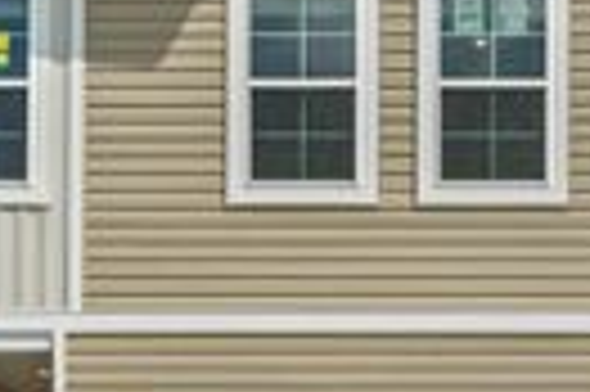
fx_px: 1030
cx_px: 847
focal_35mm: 63
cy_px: 318
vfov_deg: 21.3
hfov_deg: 25.4
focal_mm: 11
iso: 320
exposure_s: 1/1000
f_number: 6.3
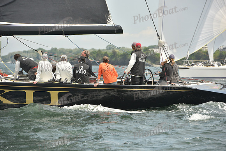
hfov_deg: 10.3
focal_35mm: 200
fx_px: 1256
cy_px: 76
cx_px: 113
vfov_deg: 6.9
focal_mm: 200
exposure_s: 1/1250
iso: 400
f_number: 8
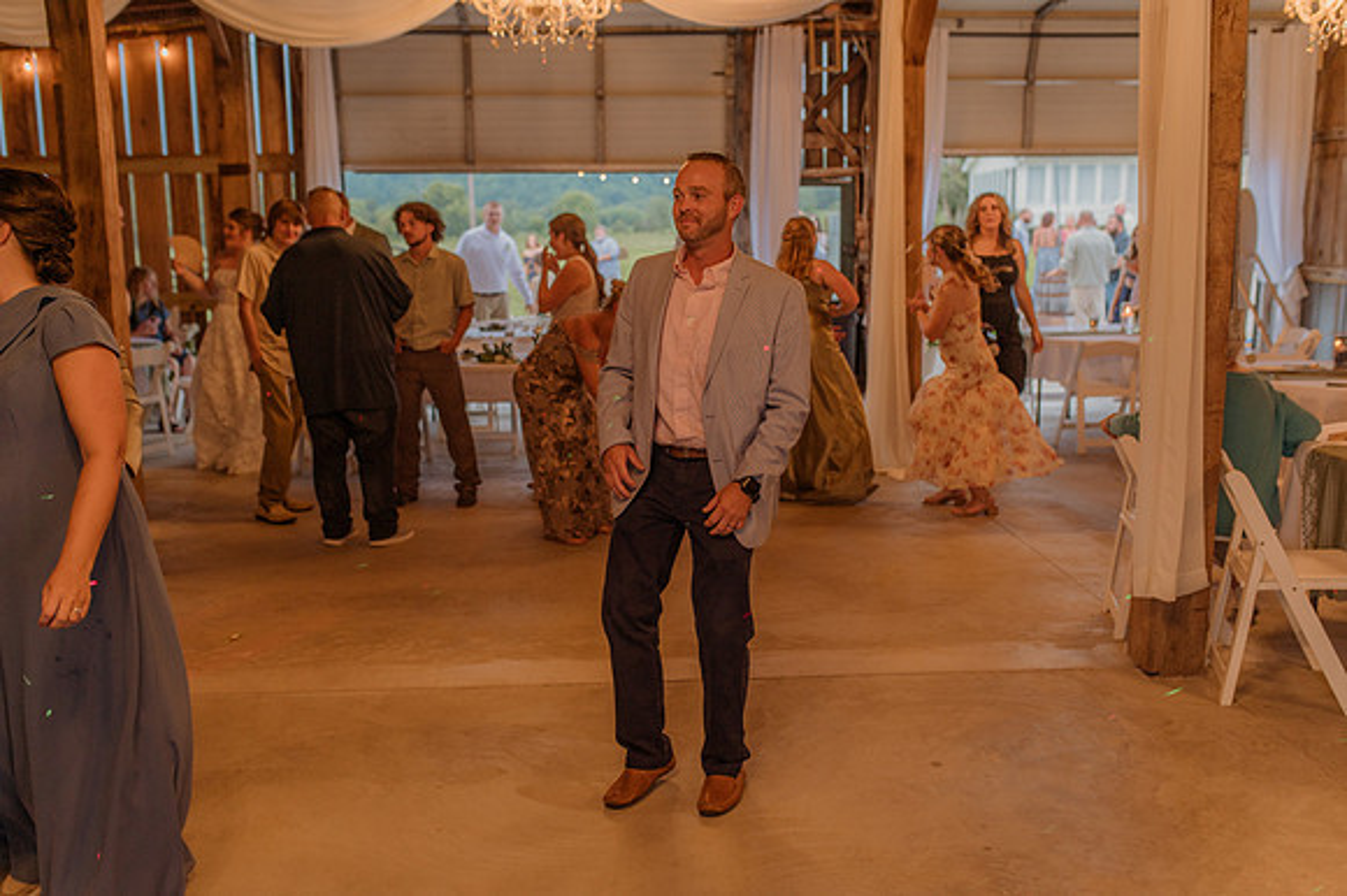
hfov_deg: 54.5
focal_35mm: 35
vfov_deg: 37.8
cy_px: 448
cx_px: 674
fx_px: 1309
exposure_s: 1/200
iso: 640
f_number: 2.5
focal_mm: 35
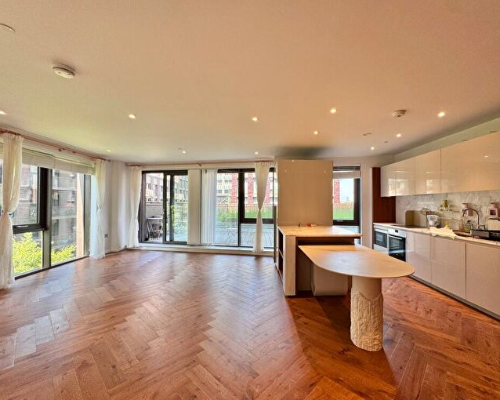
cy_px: 201
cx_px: 271
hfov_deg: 96.6
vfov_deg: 84.0
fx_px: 222
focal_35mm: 15
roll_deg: +0.2
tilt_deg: +1.4
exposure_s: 1/99
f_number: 2.2
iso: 64
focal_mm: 2.22
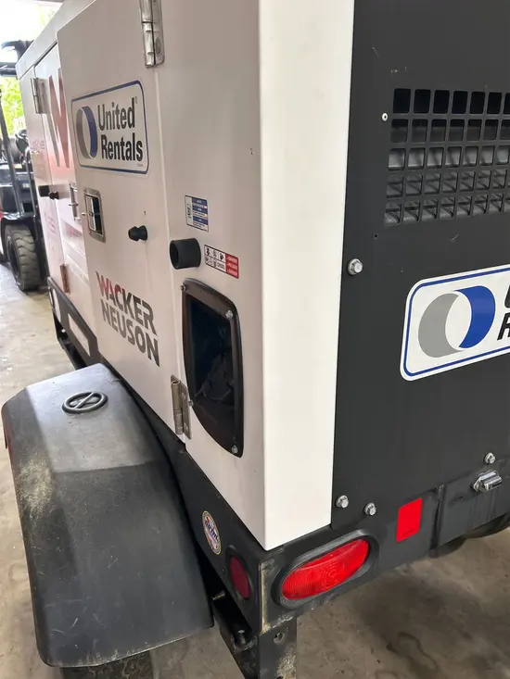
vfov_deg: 67.3
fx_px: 511
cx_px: 255
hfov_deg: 53.1
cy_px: 340
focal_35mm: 26
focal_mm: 5.7
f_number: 1.5
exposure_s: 1/63
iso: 125
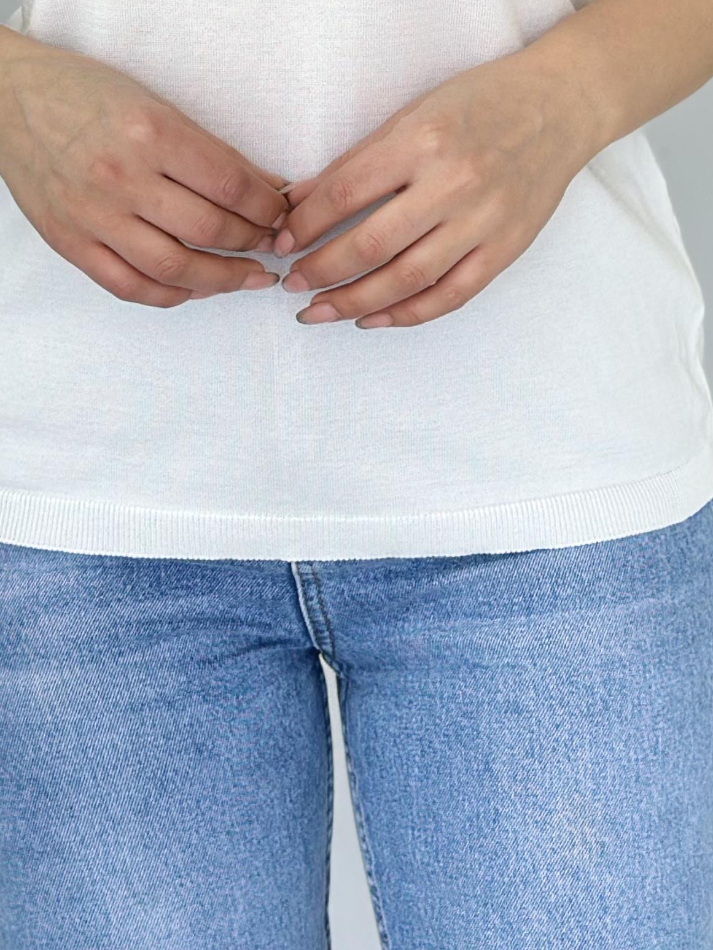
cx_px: 343
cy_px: -286
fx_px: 3433
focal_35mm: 125
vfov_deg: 15.0
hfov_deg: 11.9
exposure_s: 1/150
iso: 64
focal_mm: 6.86
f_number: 1.78
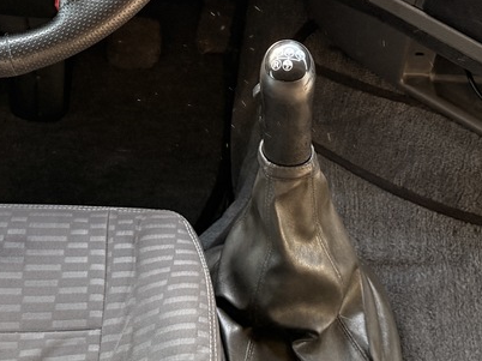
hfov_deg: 28.5
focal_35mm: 68
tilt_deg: -47.3
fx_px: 946
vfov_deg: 20.9
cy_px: 10
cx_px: 209
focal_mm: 6.76
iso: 320
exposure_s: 1/60
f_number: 1.78
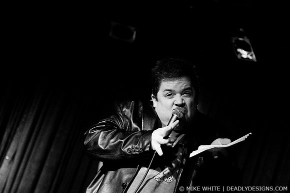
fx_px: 845
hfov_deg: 19.5
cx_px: 145
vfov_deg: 13.0
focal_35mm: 105
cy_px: 96
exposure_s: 1/50
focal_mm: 70
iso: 1000
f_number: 2.8
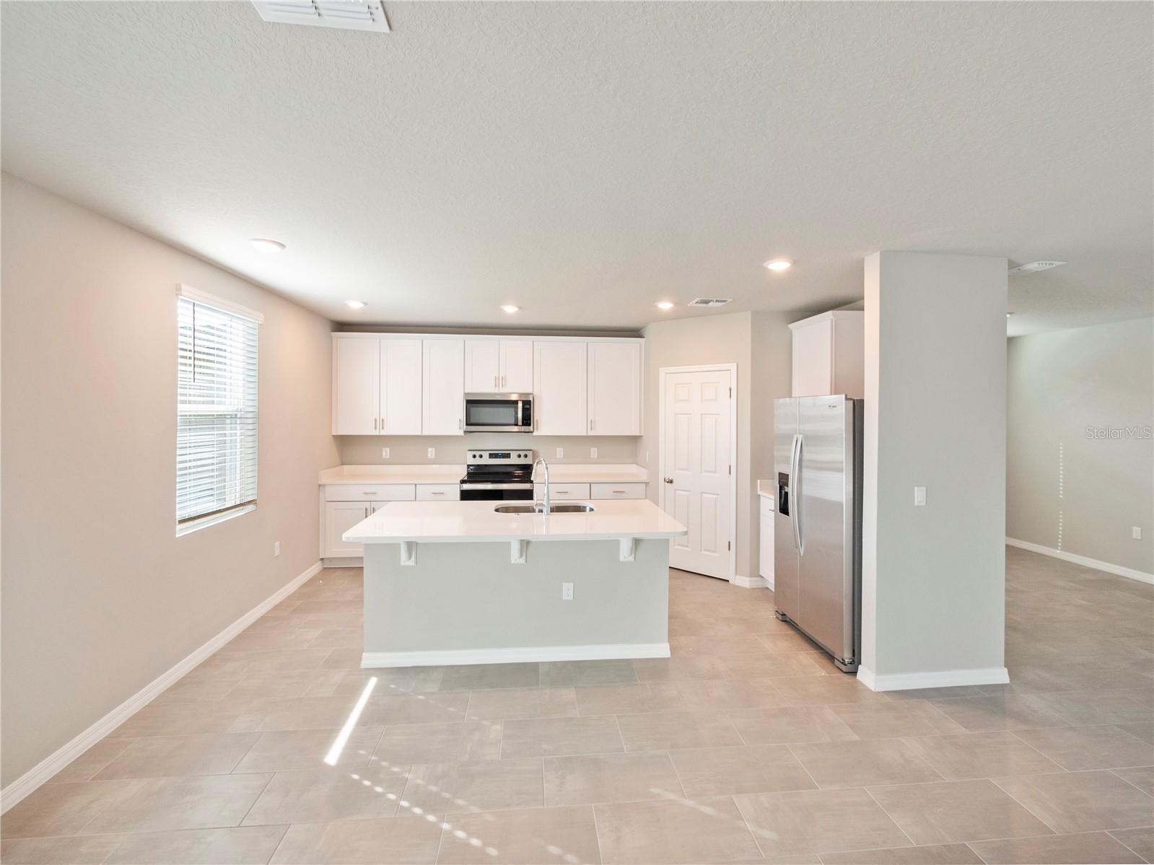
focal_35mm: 14
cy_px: 432
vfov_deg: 85.7
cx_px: 577
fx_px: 467
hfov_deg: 102.1
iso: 800
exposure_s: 1/60
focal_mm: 7
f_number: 4
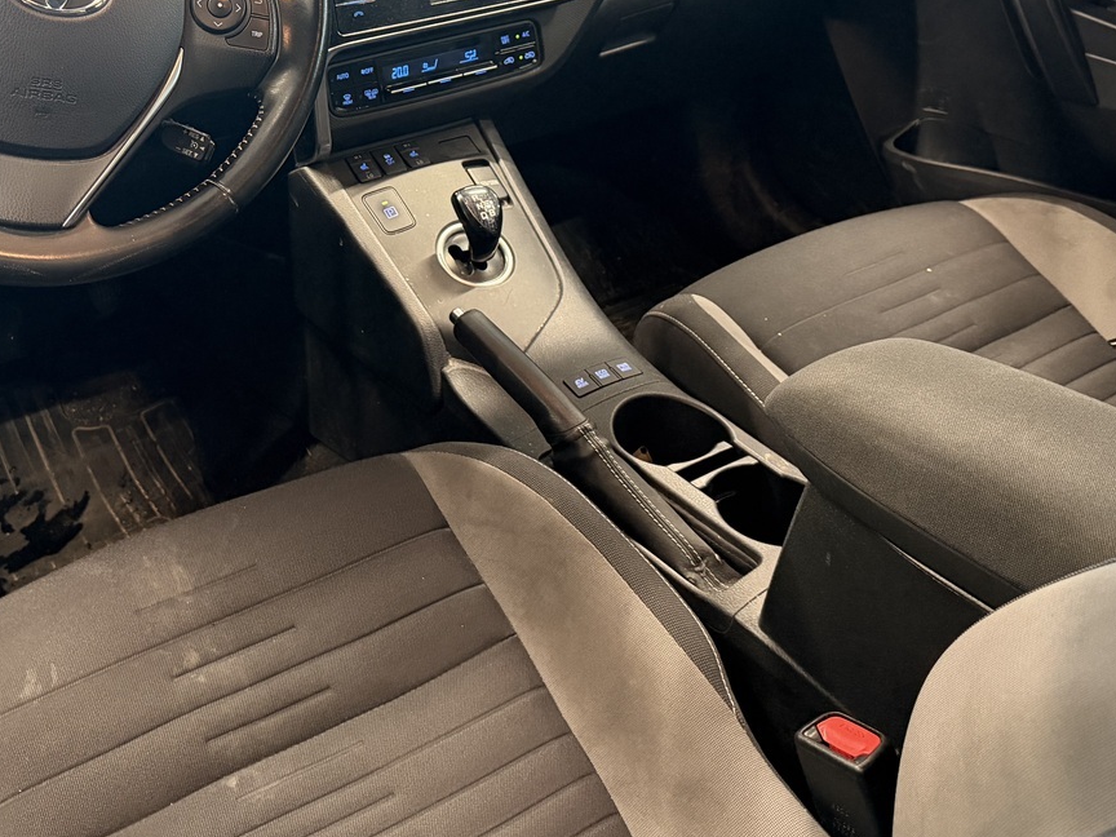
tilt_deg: -21.4
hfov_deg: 46.4
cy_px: 155
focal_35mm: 40
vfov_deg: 34.7
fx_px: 1290
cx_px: 421
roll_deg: +1.8
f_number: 1.78
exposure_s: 1/50
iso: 500
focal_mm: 6.76
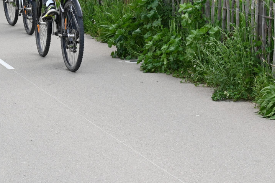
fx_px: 1061
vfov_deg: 9.8
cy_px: 27
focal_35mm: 139
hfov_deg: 14.7
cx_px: 179
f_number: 5.6
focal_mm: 39
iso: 200
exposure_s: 1/250
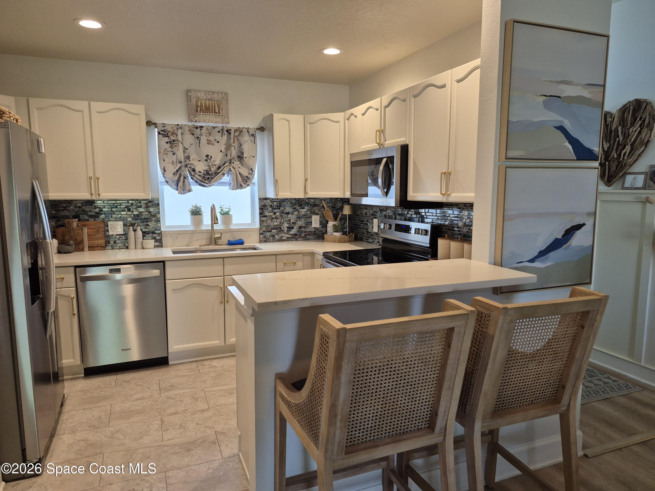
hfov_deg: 73.9
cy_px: 246
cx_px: 328
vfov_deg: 58.9
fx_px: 435
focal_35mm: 23
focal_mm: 5.4
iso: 200
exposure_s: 1/120
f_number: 1.8
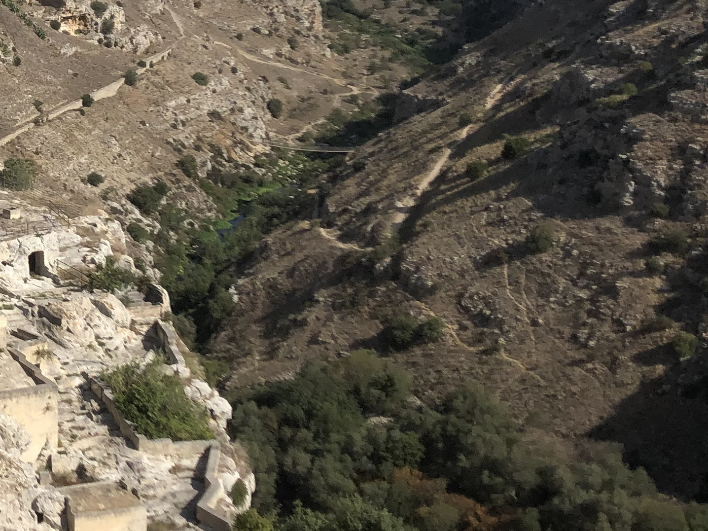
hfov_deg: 22.7
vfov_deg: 18.7
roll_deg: +1.5
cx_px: -175
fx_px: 1595
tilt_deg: -11.9
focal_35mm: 78
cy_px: 111
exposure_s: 1/3472
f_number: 1.8
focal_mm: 4
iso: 25
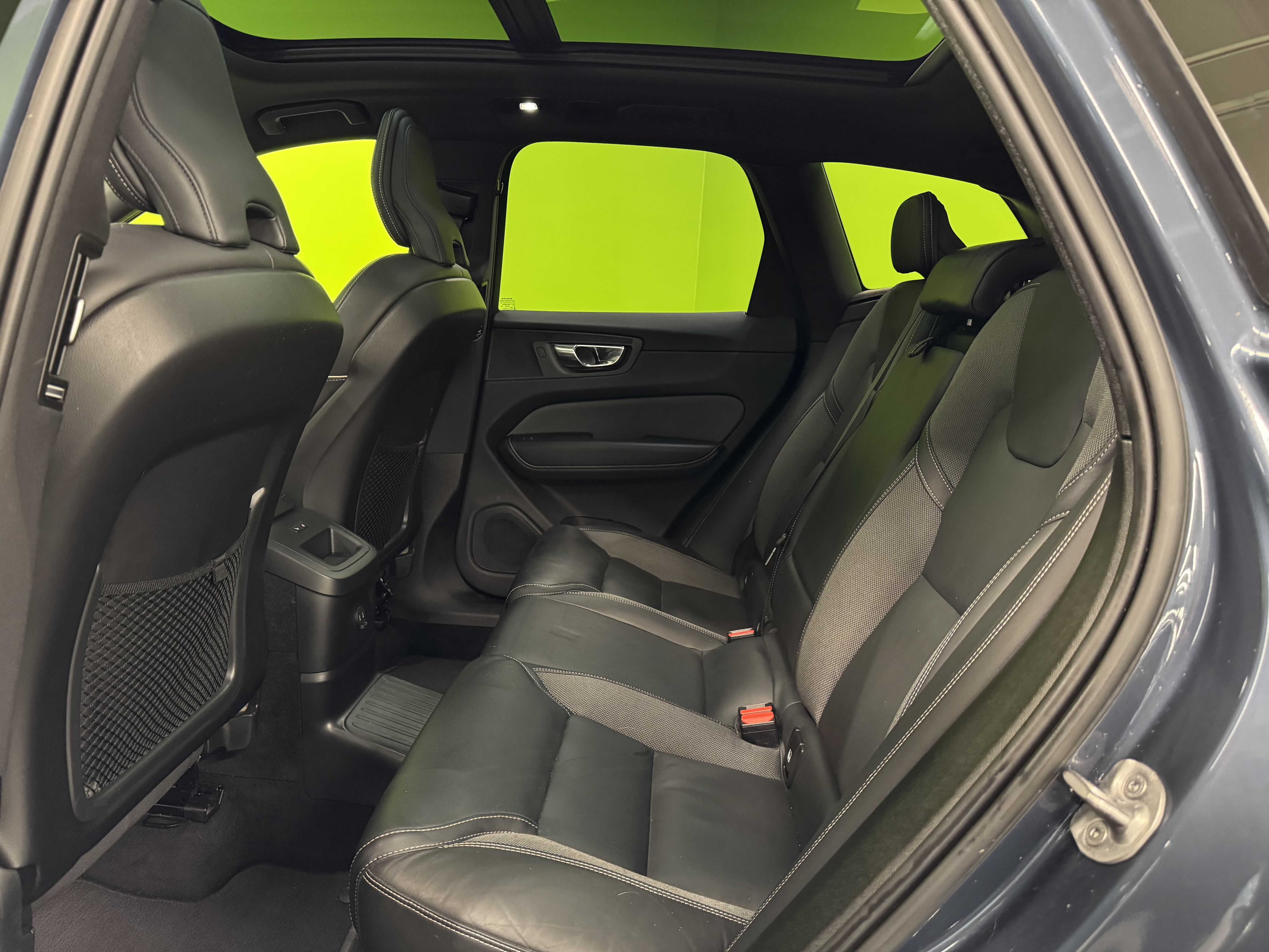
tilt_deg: -11.5
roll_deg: -3.4
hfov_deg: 71.6
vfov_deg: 56.8
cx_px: 634
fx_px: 880
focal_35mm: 24
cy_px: 476
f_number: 1.78
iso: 800
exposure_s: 1/33
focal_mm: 6.76
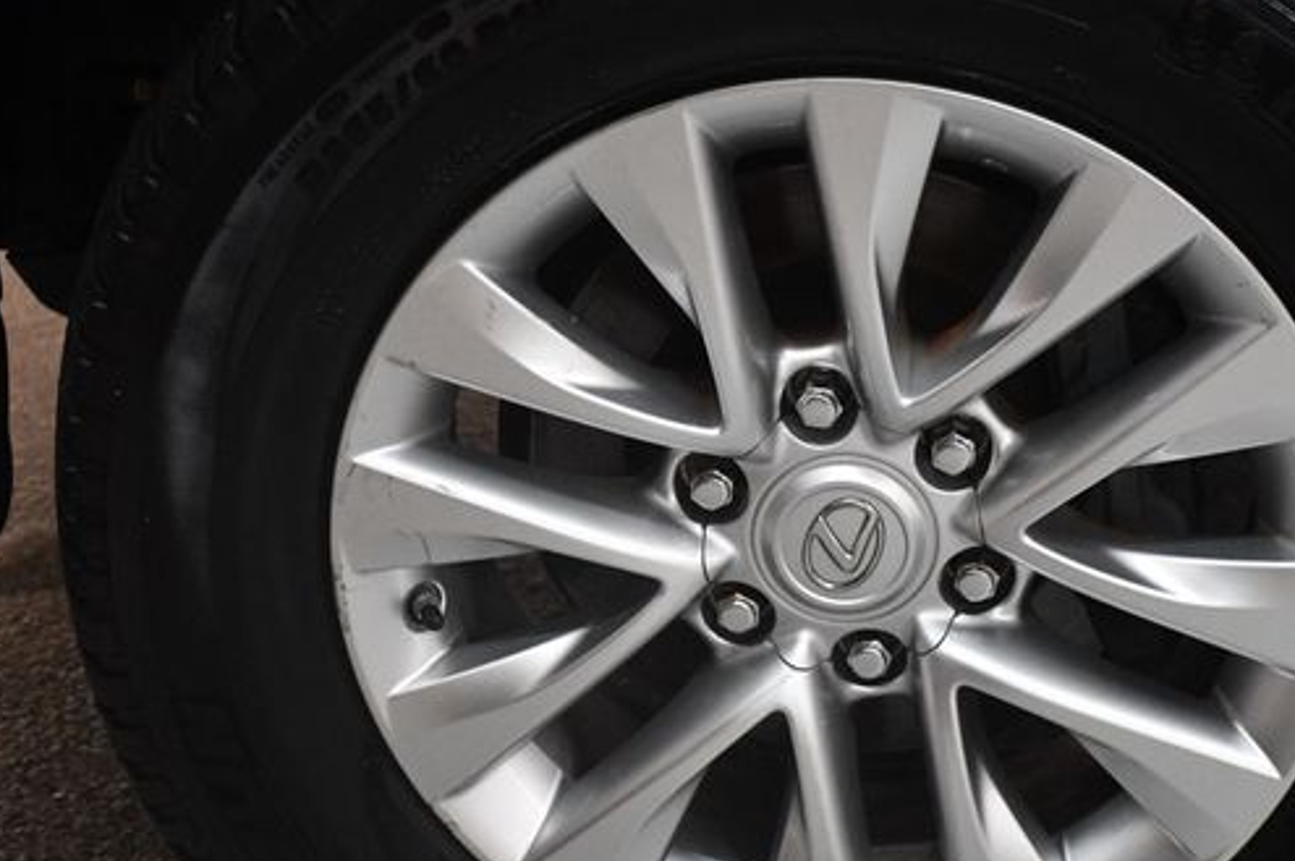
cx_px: 798
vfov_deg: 14.1
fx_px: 3486
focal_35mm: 97
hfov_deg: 21.0
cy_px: 489
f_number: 4.8
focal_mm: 50
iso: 3200
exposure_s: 1/125
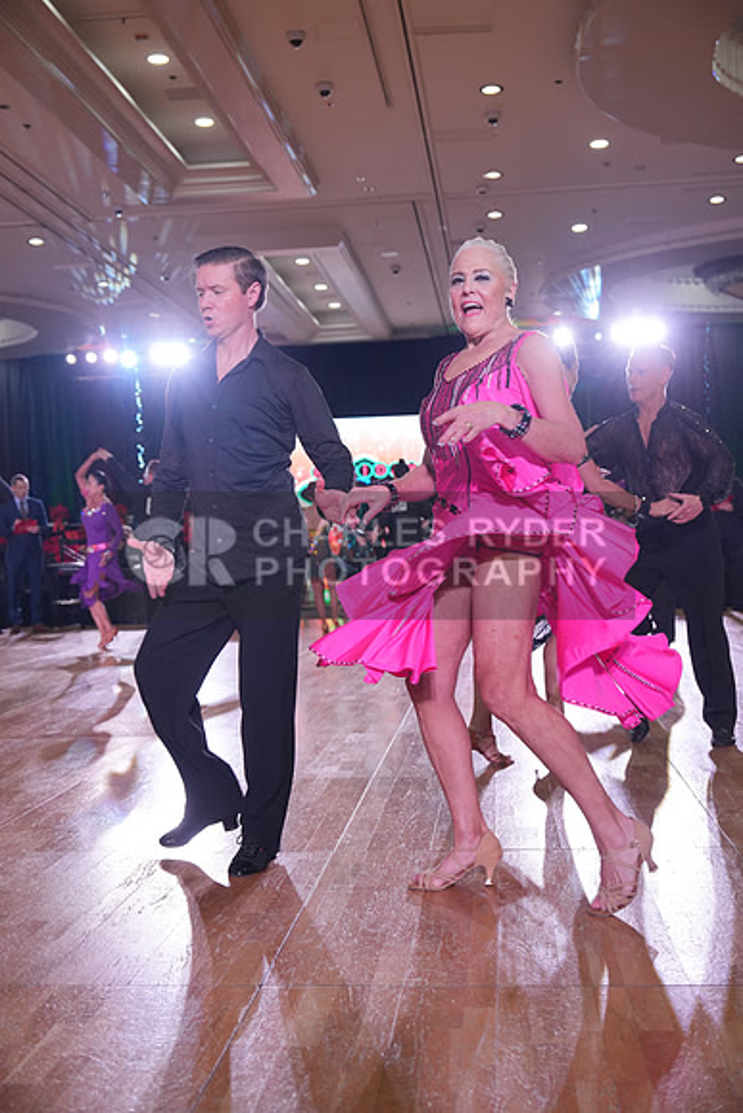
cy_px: 556
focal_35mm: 41
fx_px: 1268
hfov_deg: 32.6
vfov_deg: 47.4
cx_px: 372
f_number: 4
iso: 1600
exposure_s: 1/500
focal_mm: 41
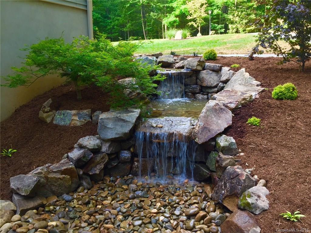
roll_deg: +0.9
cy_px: 116
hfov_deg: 61.7
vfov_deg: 48.2
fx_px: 261
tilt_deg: -11.2
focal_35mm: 29
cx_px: 156
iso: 32
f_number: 2.2
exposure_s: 1/40
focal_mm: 4.15
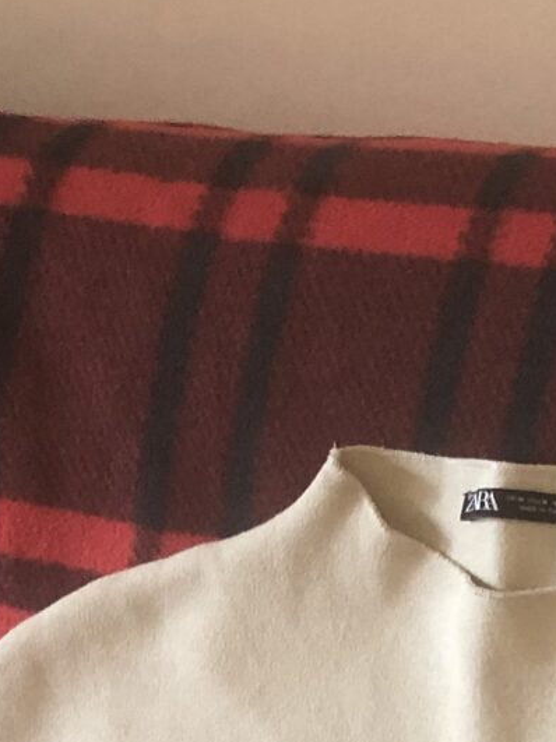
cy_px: 1277
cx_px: 416
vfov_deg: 15.9
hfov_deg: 13.7
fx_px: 2314
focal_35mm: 108
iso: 64
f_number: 1.8
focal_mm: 3.99
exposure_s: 1/15
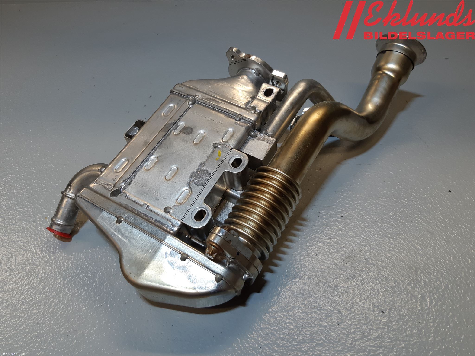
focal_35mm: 26
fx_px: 357
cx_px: 238
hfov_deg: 67.3
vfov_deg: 53.1
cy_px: 178
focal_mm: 3.93
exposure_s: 1/100
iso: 50
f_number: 1.7
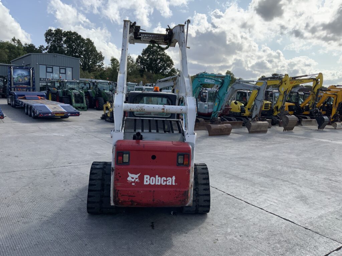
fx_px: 287
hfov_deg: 61.7
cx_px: 171
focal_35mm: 29
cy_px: 128
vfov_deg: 48.2
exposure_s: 1/2058
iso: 20
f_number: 1.8
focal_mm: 3
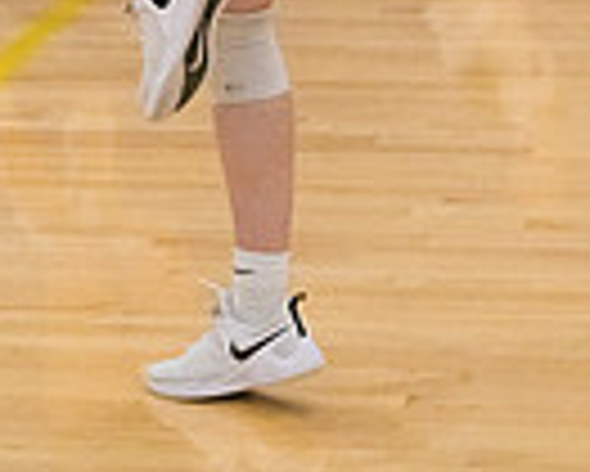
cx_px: 329
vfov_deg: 6.7
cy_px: -454
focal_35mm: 225
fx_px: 3932
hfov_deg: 8.6
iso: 8000
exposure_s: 1/1600
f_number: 4
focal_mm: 70
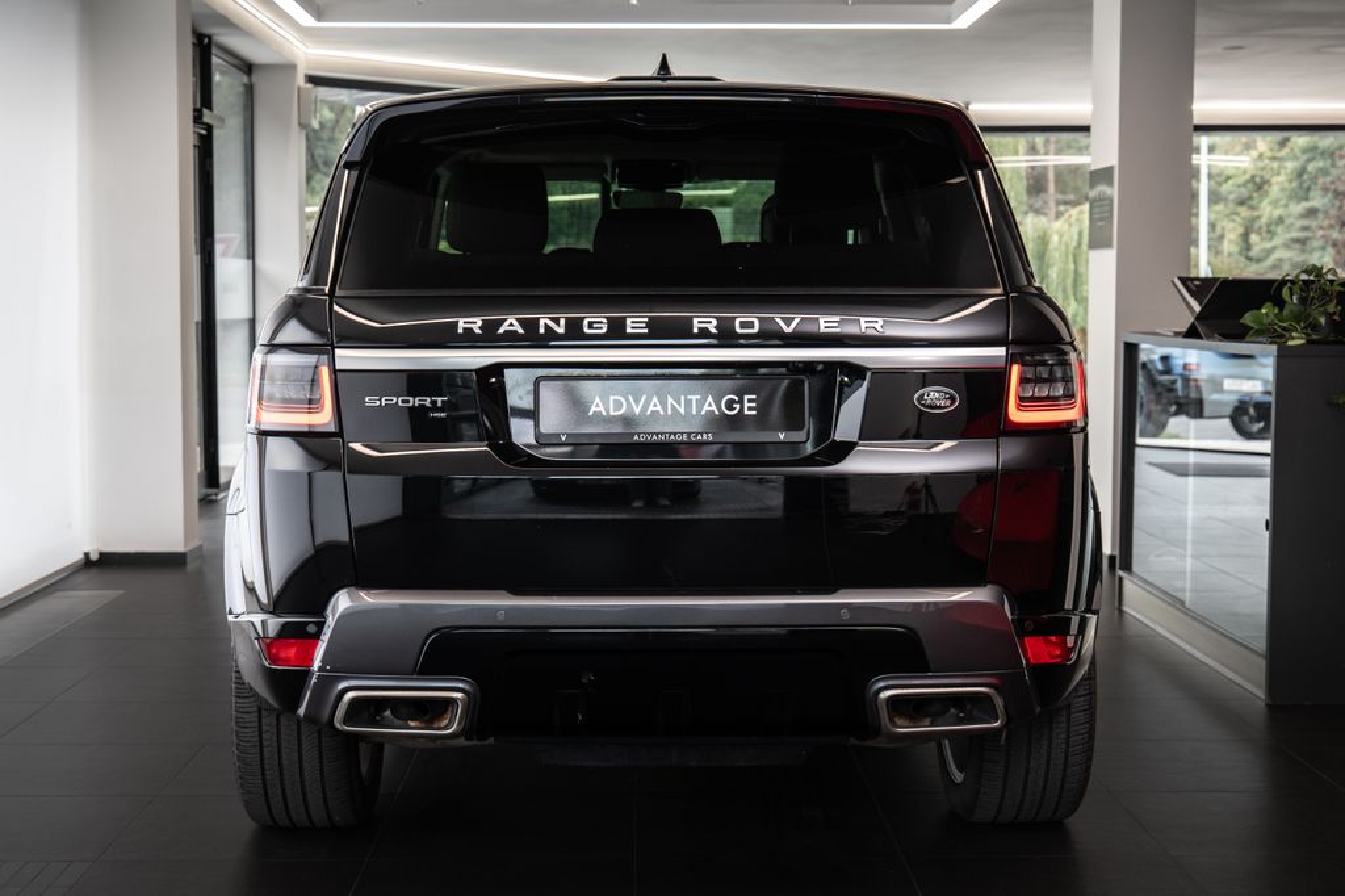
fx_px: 2086
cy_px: 445
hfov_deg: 35.7
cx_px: 674
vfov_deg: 24.2
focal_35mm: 56
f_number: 5.4
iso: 500
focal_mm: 52
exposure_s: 1/50
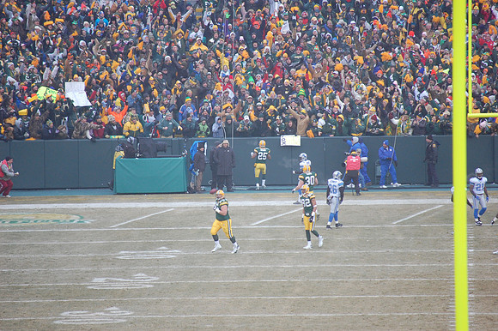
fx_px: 4147
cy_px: 166
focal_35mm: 300
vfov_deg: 4.6
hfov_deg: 6.9
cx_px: 249
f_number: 6.3
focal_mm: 200
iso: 800
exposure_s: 1/640
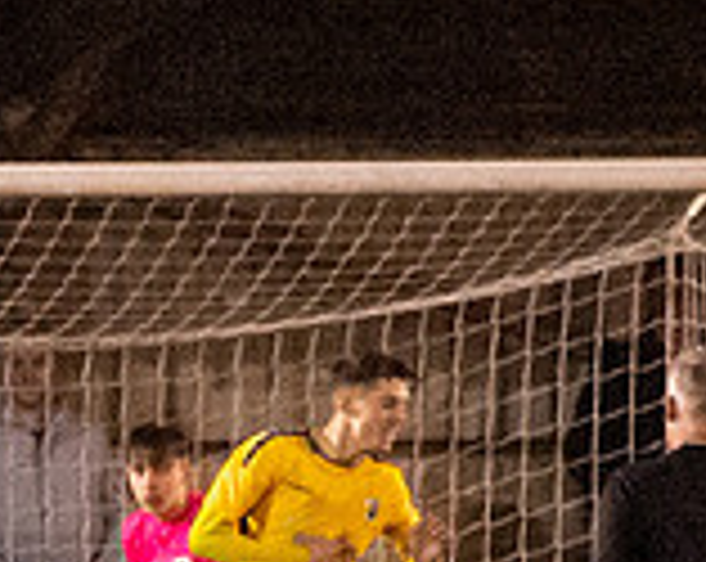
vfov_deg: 0.9
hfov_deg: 1.1
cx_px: -1026
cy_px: 1002
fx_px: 36832
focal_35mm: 1766
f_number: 2.8
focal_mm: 200
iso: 8000
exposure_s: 1/1250
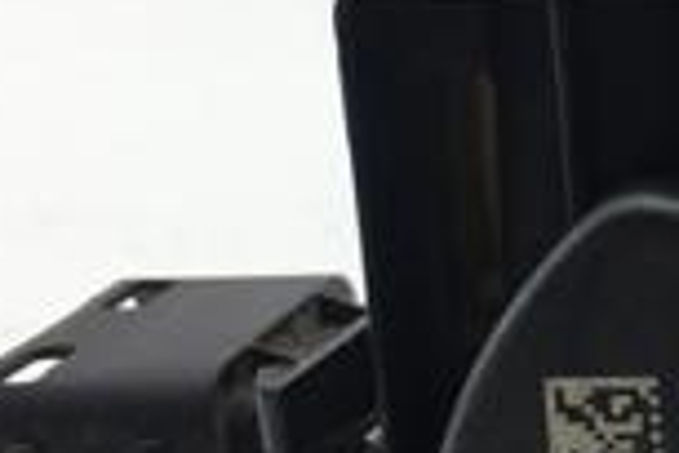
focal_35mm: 126
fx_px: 2376
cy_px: 262
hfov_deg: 14.8
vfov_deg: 10.9
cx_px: 1105
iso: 25
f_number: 2.2
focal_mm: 4.15
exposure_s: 1/105
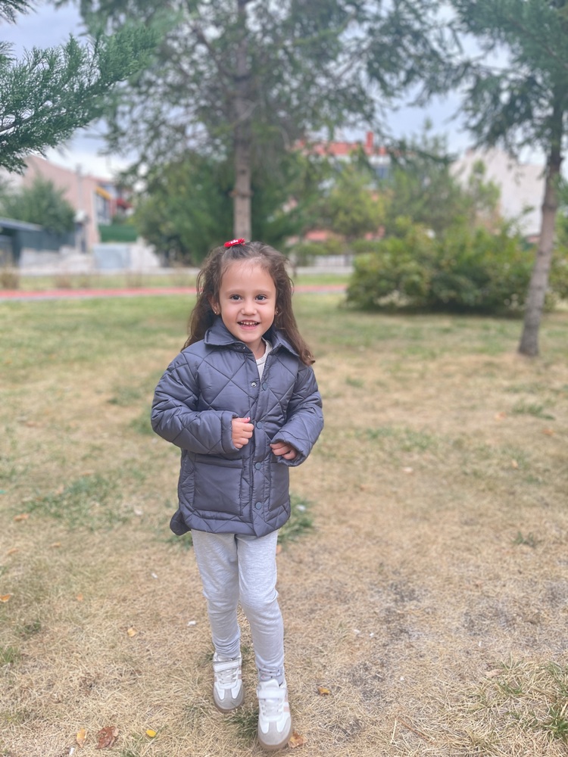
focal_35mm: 26
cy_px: 378
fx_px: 569
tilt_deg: -11.5
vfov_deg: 67.3
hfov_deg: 53.1
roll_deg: -2.6
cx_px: 284
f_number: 1.6
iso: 50
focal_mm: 5.1
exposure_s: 1/122
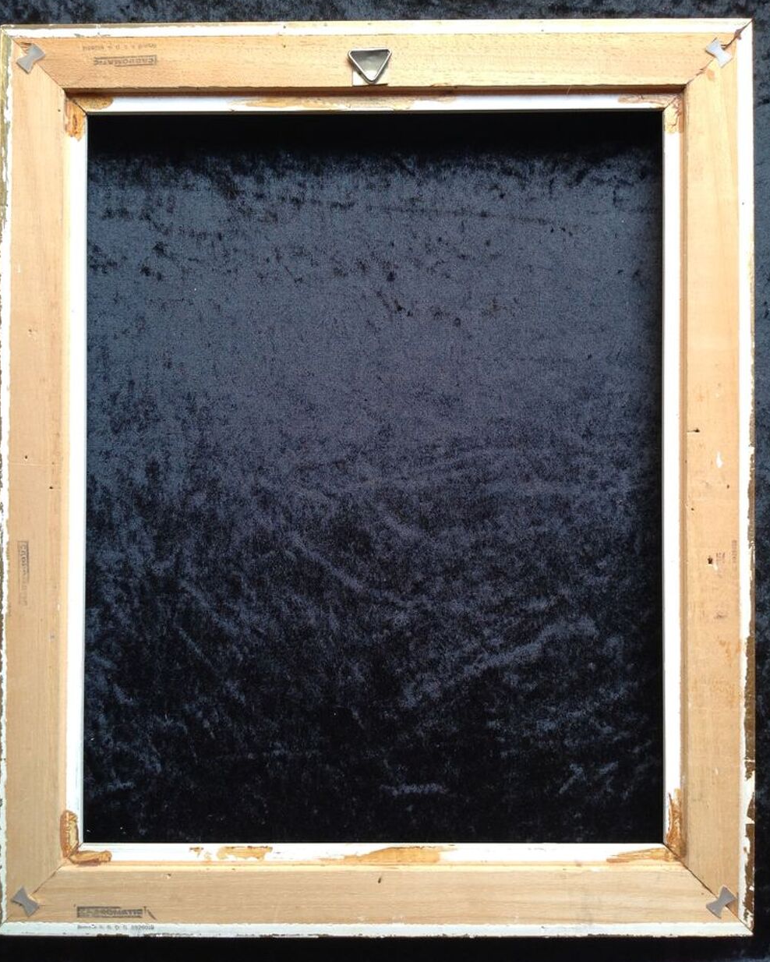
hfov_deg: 40.2
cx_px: 385
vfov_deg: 49.1
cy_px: 478
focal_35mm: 37
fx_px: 1053
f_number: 2.4
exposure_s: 1/60
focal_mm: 4.28
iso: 80
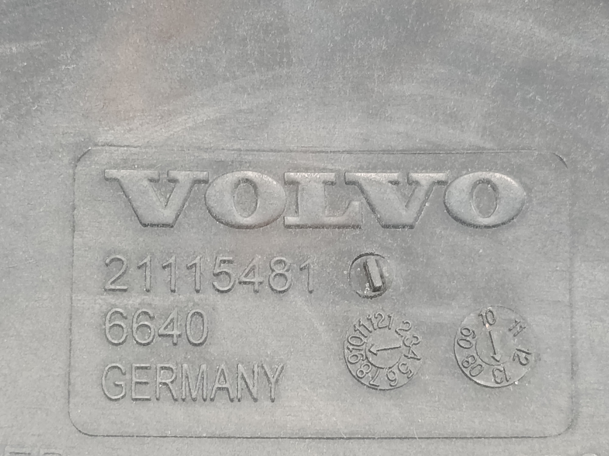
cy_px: 228
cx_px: 304
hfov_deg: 23.8
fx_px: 1443
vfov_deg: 18.0
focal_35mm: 82
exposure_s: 1/25
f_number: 1.7
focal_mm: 5.24
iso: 1410
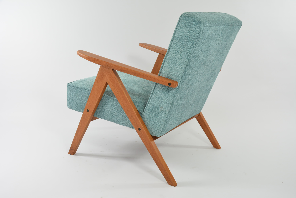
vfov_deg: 34.3
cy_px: 99
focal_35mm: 39
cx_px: 148
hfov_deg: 49.5
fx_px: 321
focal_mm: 26
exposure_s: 1/60
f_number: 7.1
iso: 400
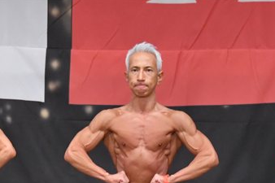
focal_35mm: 497
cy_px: 207
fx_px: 3795
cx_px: 28
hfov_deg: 4.1
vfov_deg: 2.8
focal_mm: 145
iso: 5000
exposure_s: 1/400
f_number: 5.6
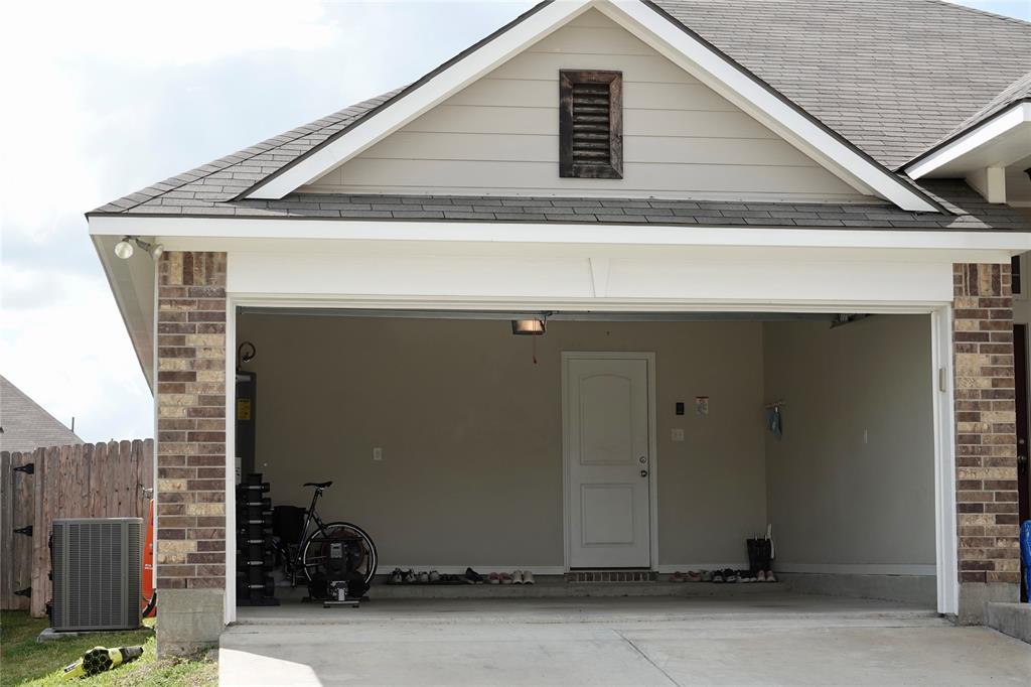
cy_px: 344
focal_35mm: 68
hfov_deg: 29.7
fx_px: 1947
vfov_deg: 20.0
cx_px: 516
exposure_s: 1/640
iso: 100
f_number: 3.5
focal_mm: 24.79
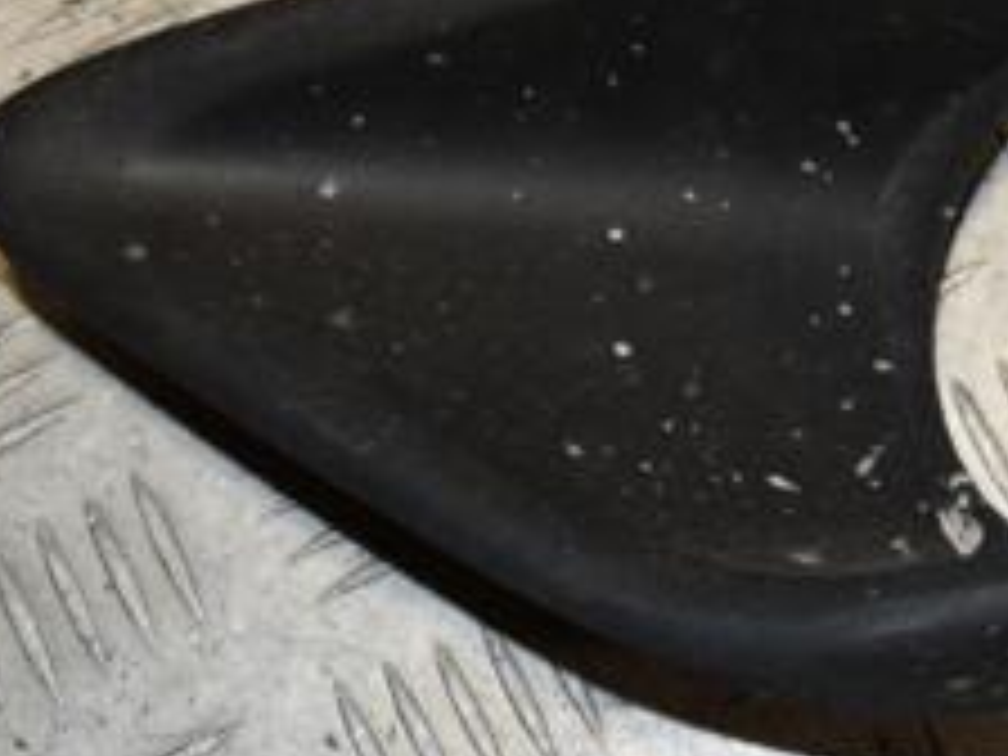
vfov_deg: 13.7
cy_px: 230
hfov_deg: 17.5
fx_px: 3145
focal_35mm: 108
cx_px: 1143
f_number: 7.1
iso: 800
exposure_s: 1/200
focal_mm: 28
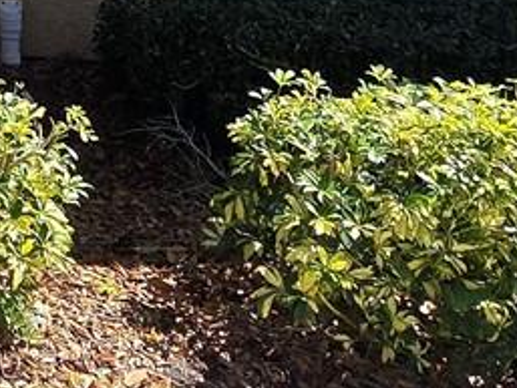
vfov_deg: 15.1
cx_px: -368
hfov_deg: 19.3
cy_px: -366
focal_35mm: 81
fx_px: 1210
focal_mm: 2.2
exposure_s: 1/1255
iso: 50
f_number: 2.2
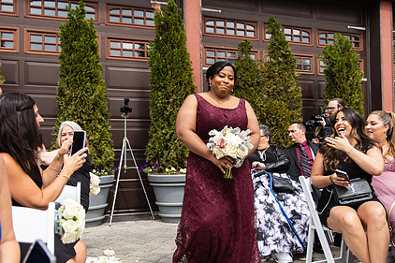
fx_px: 362
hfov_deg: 57.2
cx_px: 208
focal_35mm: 33
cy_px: 145
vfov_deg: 39.9
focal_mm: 24
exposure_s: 1/1000
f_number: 2.8
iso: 125
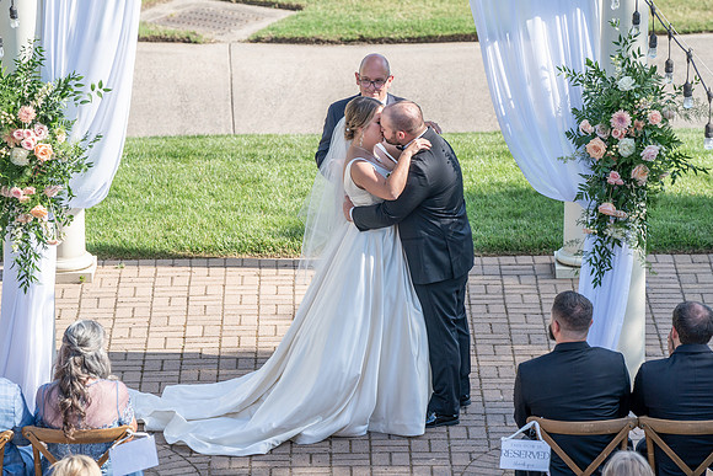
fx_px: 4068
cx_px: 364
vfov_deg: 6.7
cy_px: 246
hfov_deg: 10.0
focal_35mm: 205
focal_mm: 197
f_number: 5.6
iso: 100
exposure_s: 1/320
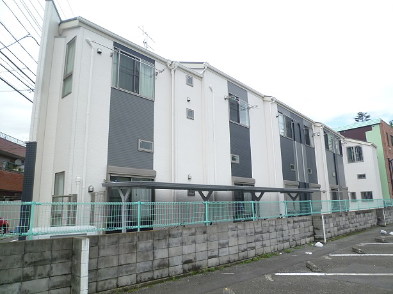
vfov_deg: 56.8
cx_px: 196
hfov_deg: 71.6
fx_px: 272
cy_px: 147
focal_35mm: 24
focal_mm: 4.3
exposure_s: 1/400
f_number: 4
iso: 100
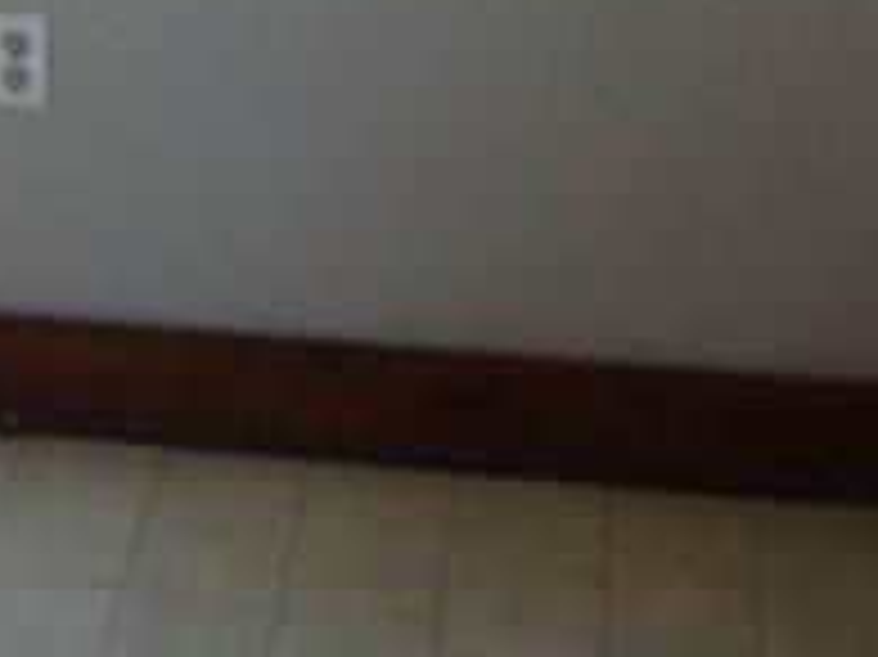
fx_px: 3726
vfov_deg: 9.6
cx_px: -630
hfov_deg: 12.4
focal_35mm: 147
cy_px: -490
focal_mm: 5.1
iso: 113
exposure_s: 1/34
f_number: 3.9
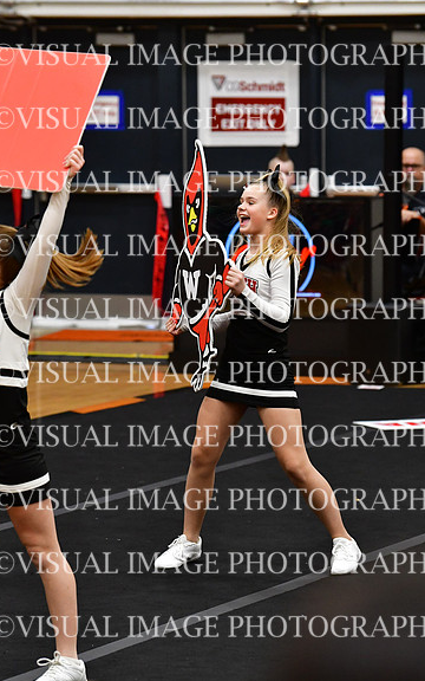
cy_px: 340
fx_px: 4281
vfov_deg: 9.1
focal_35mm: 231
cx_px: 220
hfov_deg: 5.7
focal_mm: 150
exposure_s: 1/400
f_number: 4
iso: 4000
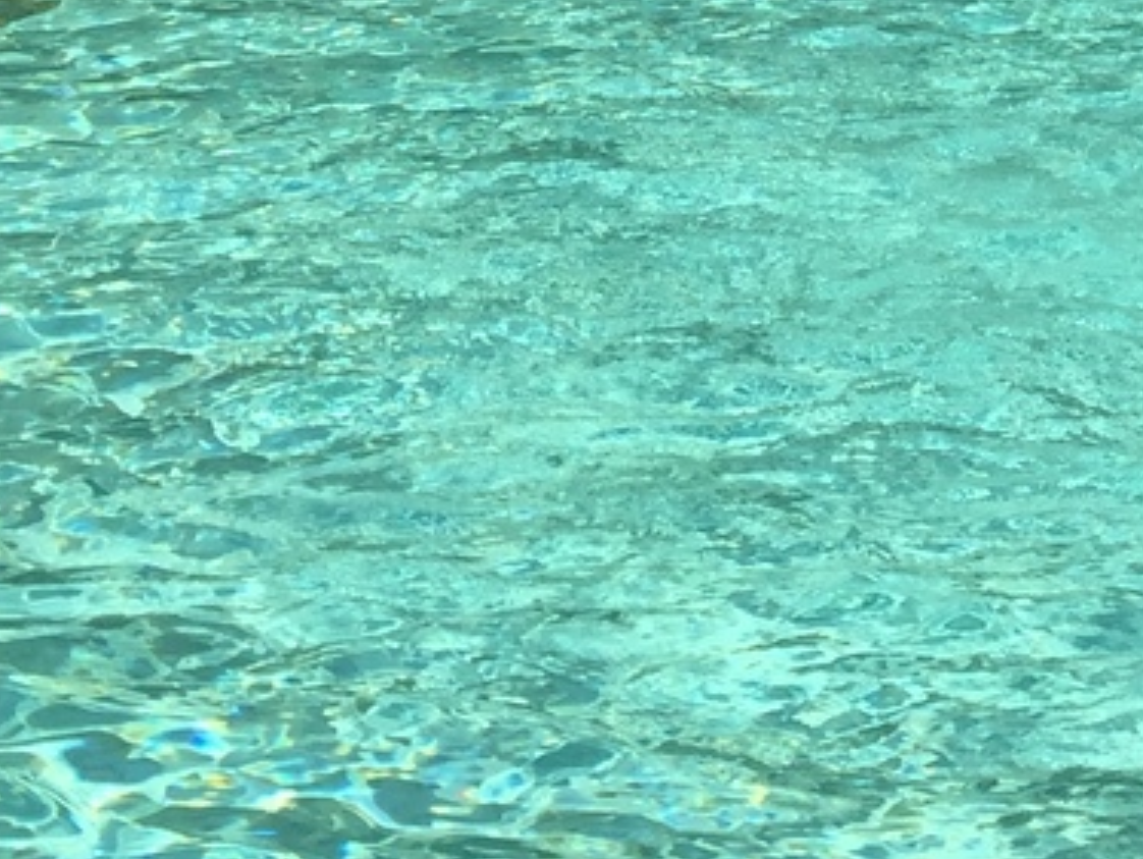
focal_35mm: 124
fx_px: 4097
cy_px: -559
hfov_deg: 15.3
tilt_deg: +0.3
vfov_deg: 11.3
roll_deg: -1.6
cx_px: 1375
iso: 32
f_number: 2.2
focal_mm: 4.15
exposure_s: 1/1883
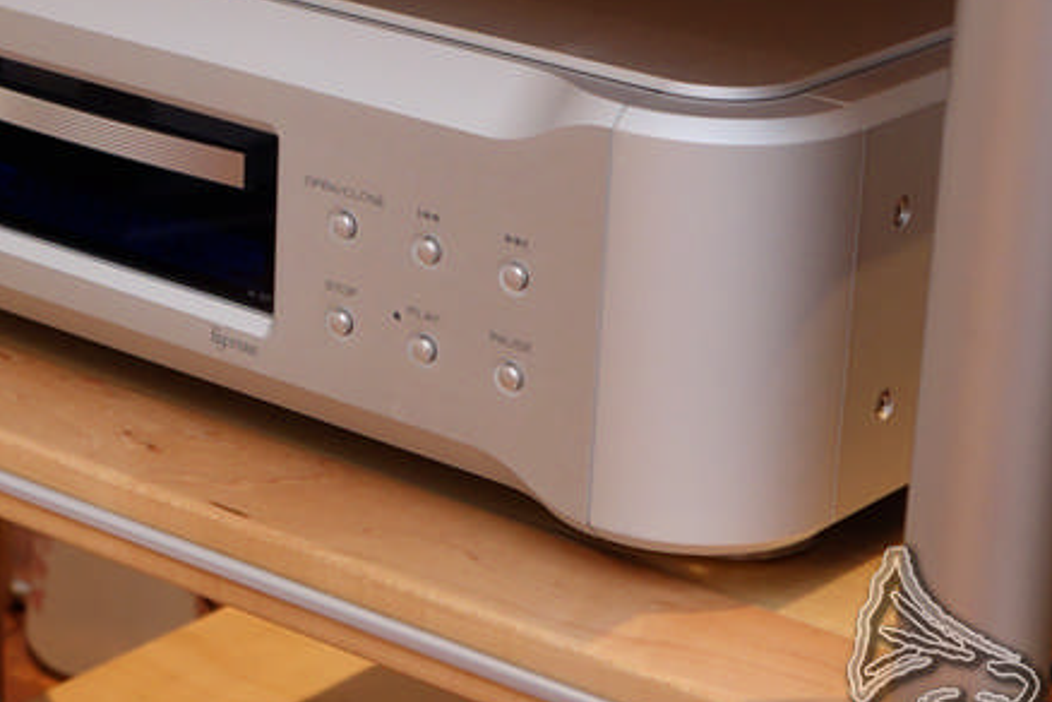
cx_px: 228
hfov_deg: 17.4
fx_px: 3419
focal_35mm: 117
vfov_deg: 11.7
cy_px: 258
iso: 800
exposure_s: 1/60
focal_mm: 23.32
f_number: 4
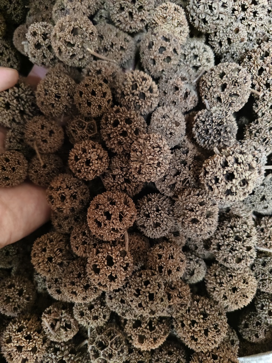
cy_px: 182
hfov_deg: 58.9
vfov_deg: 73.9
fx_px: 241
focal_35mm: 23
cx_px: 136
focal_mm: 5.56
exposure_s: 1/149
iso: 10477
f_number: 1.88
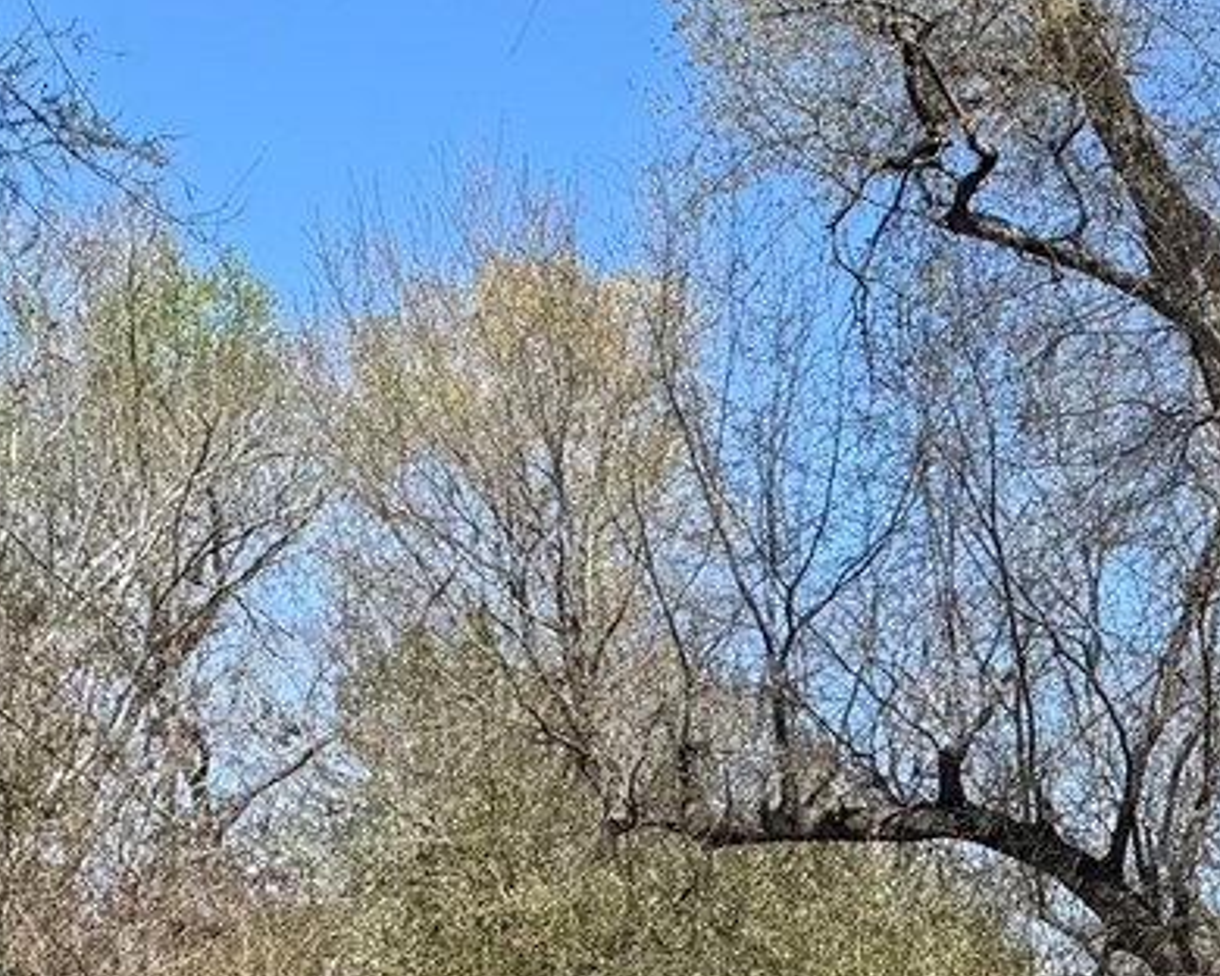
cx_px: 951
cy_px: 1968
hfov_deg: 15.6
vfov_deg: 11.3
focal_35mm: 123
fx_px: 4441
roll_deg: +0.2
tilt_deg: -7.0
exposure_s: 1/2959
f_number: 1.78
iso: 80
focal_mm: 6.76
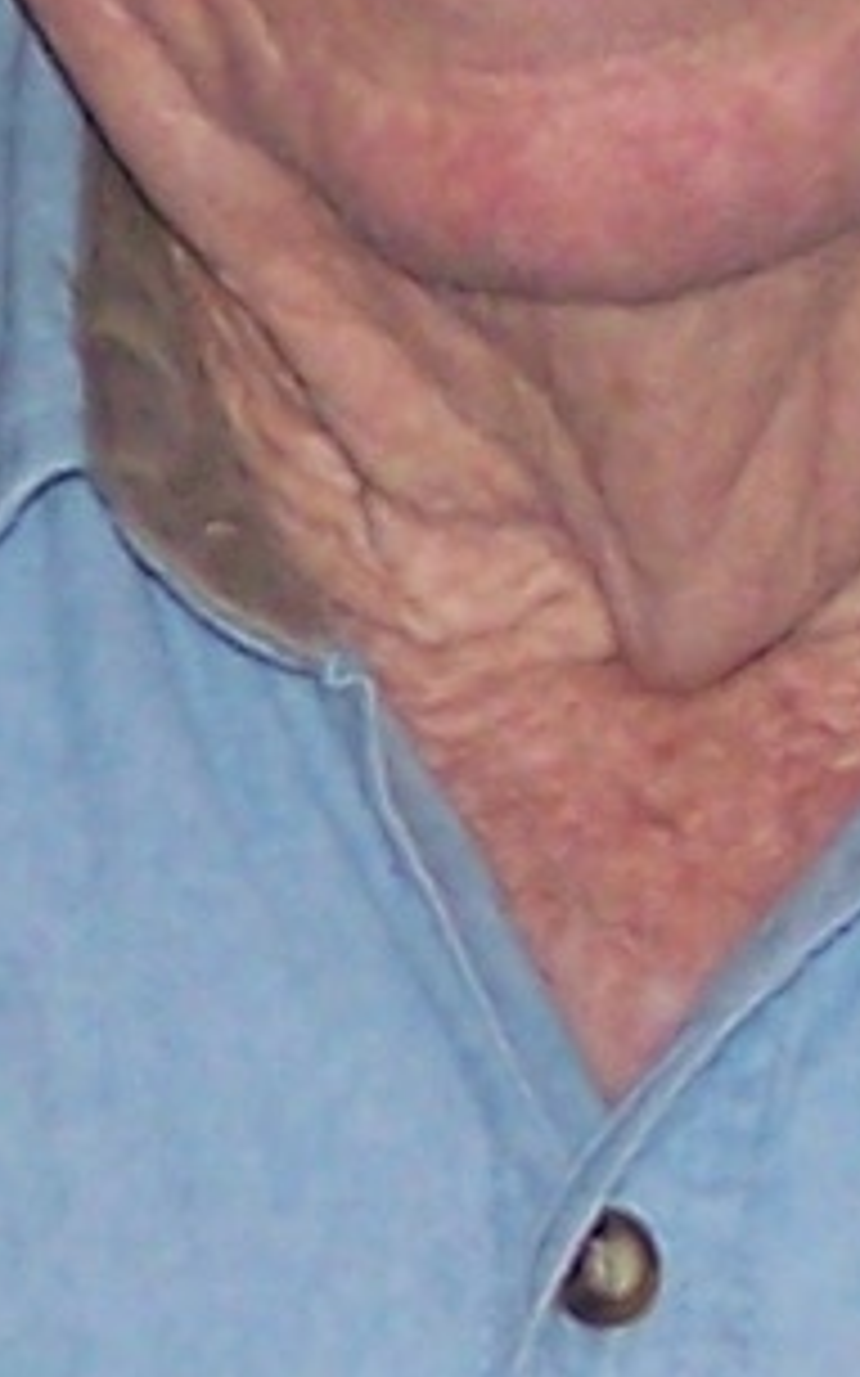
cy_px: 693
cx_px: -513
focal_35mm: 598
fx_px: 22446
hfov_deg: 2.2
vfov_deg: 3.5
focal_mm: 11.1
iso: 140
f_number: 3.2
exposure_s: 1/90
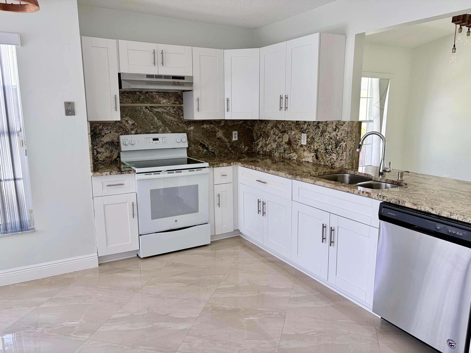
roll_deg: +0.5
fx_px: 354
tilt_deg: -10.0
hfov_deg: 67.3
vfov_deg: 53.1
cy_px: 176
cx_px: 236
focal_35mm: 26
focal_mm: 5.96
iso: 100
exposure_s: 1/121
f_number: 1.6
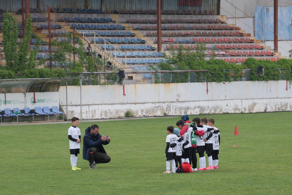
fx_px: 852
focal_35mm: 105
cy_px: 98
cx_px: 146
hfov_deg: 19.5
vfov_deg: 13.0
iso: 200
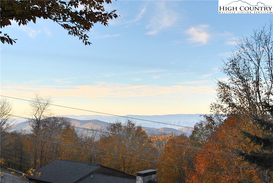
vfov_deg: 28.2
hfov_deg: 41.0
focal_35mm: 48
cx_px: 136
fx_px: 365
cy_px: 92
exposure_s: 1/200
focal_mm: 32
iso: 100
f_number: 7.1
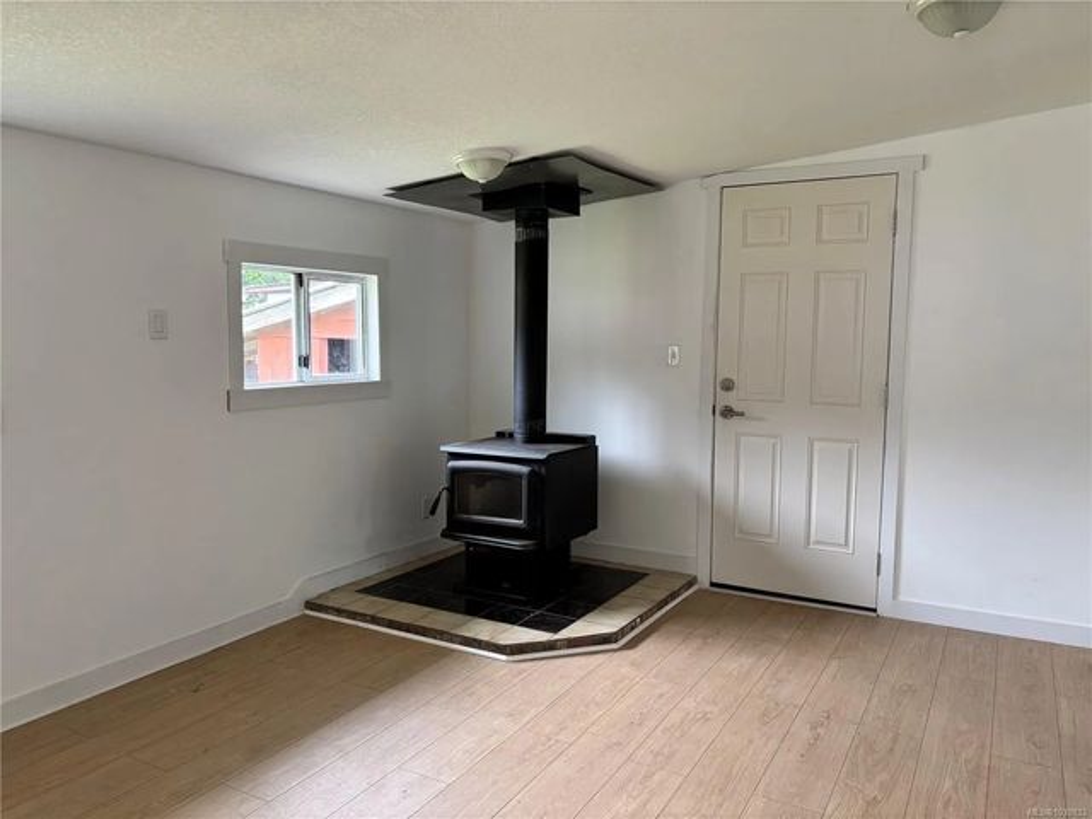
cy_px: 410
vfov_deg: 53.1
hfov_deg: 67.3
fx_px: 820
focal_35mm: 26
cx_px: 546
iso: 125
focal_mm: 5.96
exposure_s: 1/82
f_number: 1.6
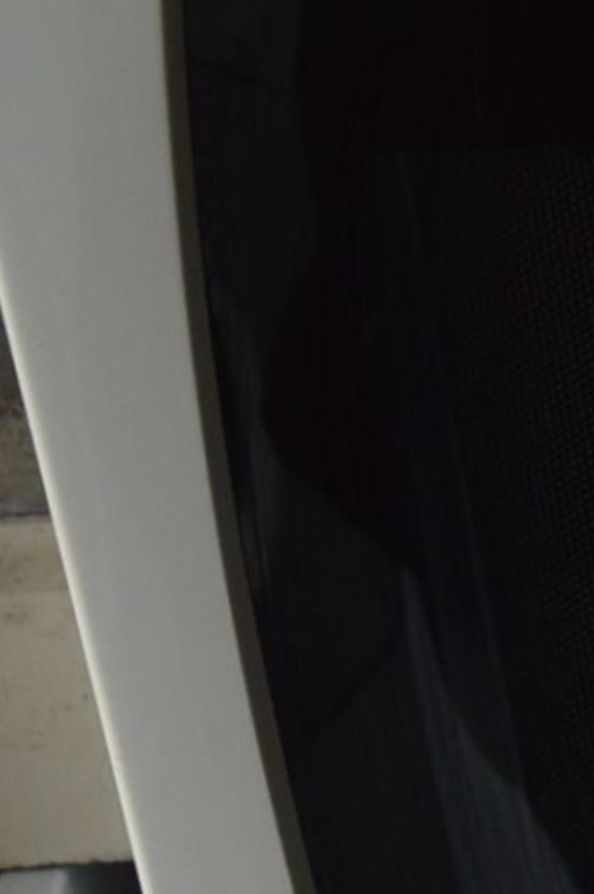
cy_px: 2318
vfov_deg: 8.7
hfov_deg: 6.1
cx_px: 1662
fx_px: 5232
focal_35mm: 211
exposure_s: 1/125
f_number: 5.6
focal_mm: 24
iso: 400
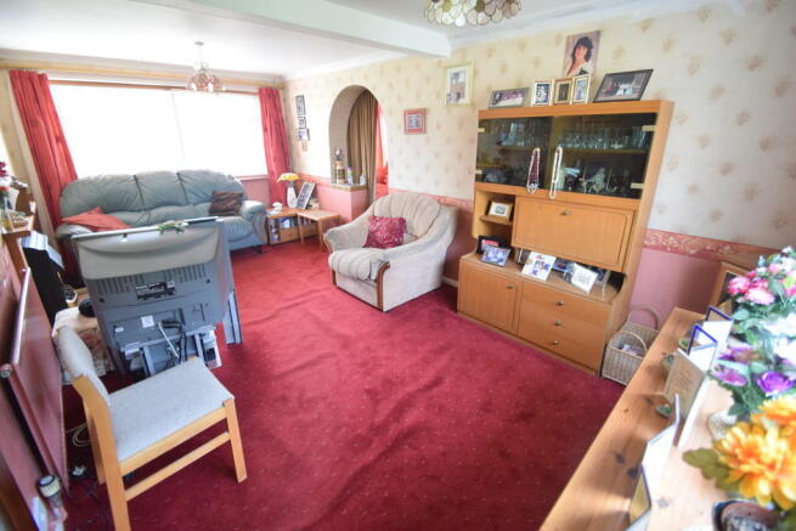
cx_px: 398
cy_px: 266
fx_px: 332
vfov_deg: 77.4
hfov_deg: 100.4
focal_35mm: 15
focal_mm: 10
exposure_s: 1/40
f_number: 3.5
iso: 800
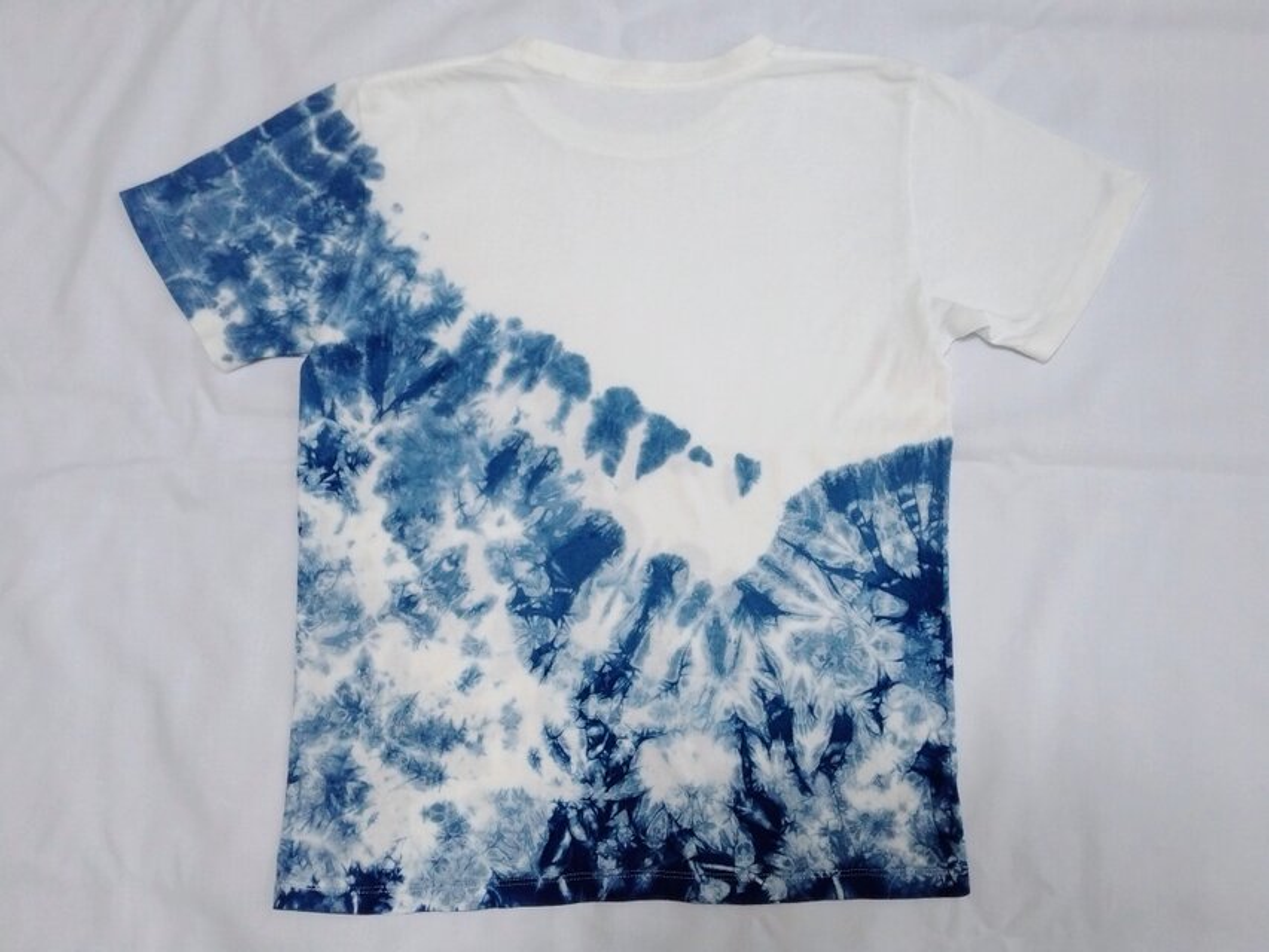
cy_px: 476
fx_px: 990
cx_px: 634
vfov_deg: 51.4
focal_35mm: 27
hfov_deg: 65.3
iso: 320
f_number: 1.8
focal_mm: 3.61
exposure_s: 1/60
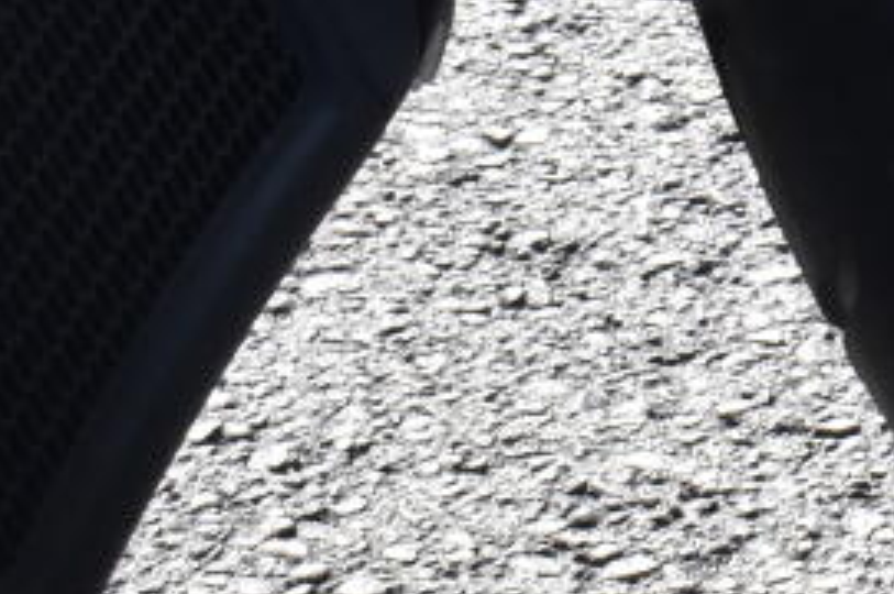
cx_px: 2682
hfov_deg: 5.2
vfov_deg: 3.6
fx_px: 9351
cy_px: -655
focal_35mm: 377
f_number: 9
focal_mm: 34
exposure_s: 1/320
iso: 400
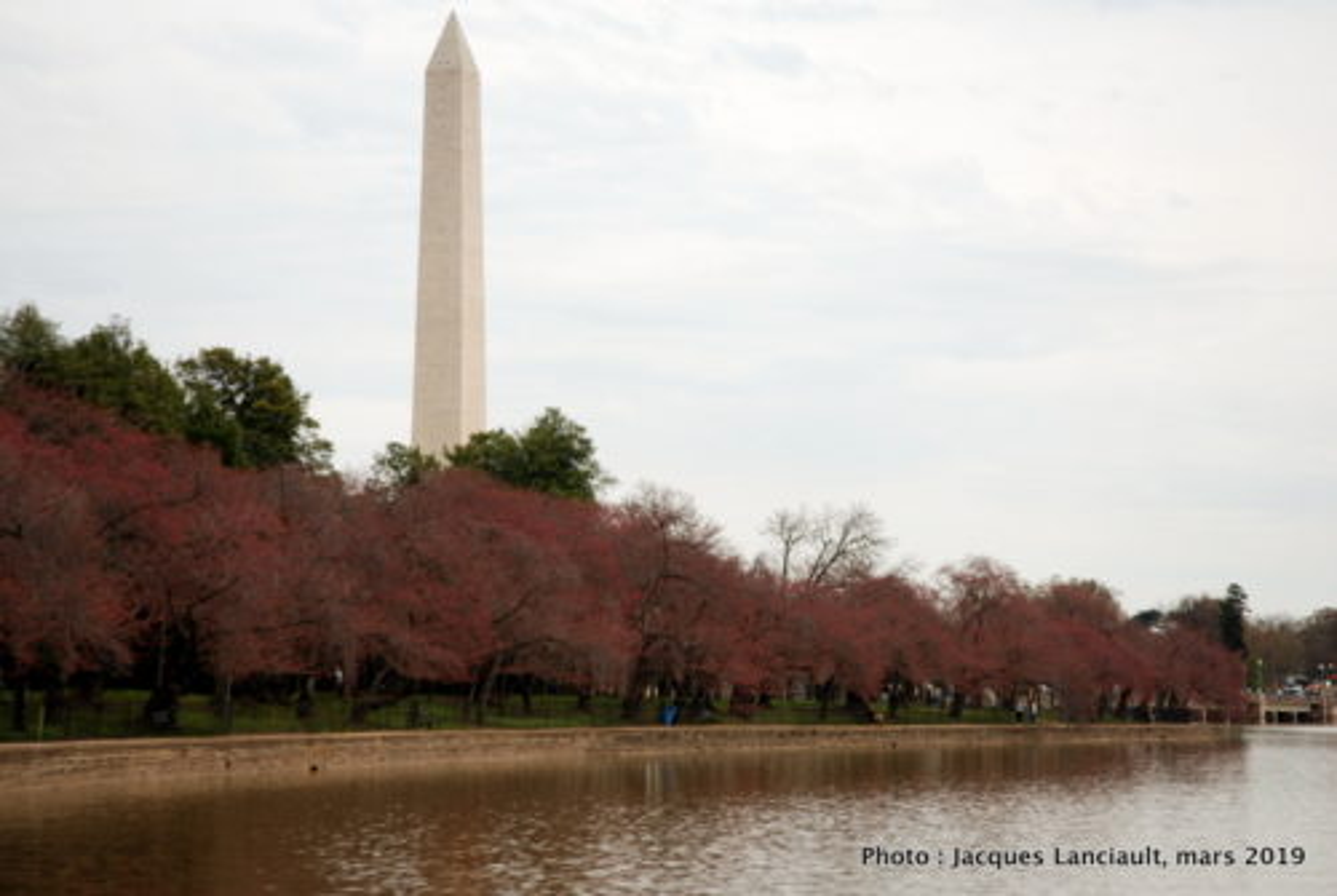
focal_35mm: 84
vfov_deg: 16.3
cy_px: 448
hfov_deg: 24.2
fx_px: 3124
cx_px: 668
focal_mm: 56
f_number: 5
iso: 100
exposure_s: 1/400
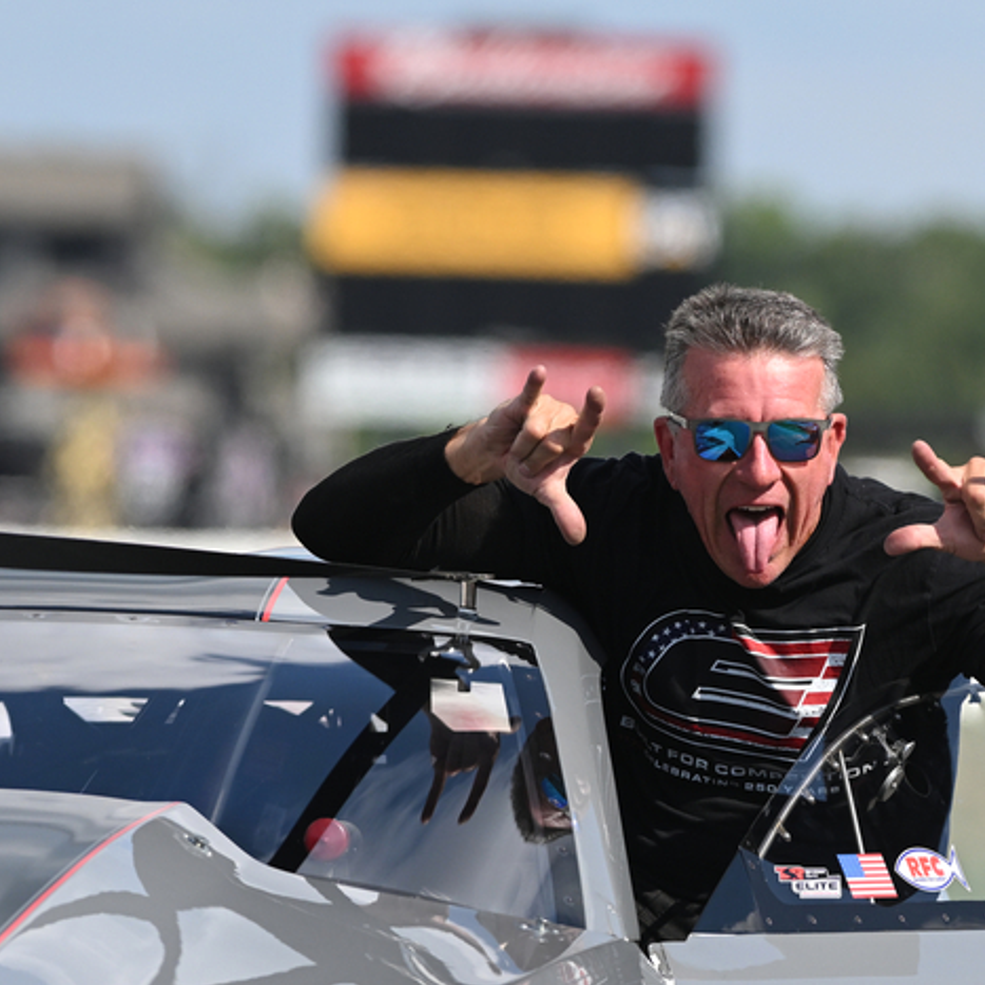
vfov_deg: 2.8
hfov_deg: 2.8
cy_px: 534
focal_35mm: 636
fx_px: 20475
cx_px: 727
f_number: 5.6
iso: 640
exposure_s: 1/5000
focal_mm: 300
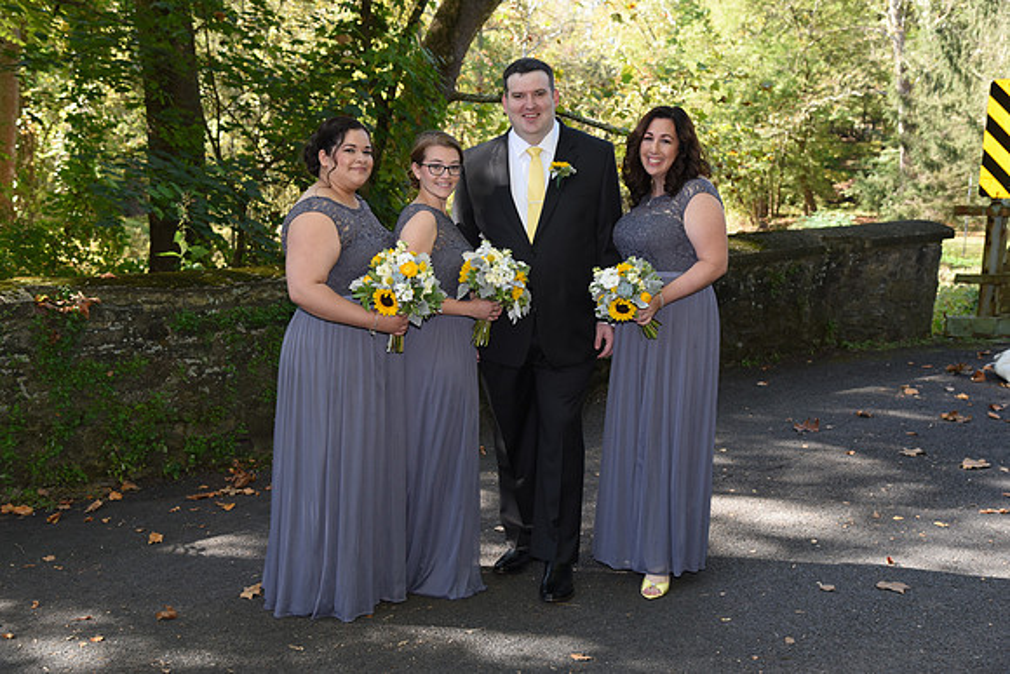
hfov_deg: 41.1
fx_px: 1347
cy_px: 337
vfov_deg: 28.1
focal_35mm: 48
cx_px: 505
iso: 640
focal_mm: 48
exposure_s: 1/200
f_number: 5.6
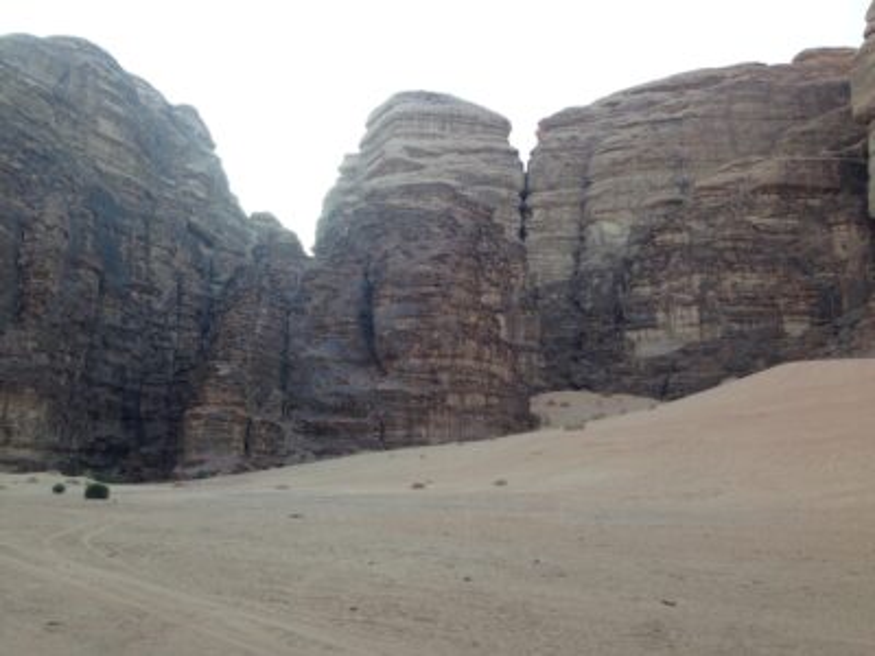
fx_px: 834
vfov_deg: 42.9
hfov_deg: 55.4
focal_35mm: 33
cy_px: 328
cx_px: 438
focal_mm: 4.12
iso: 50
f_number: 2.4
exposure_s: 1/168
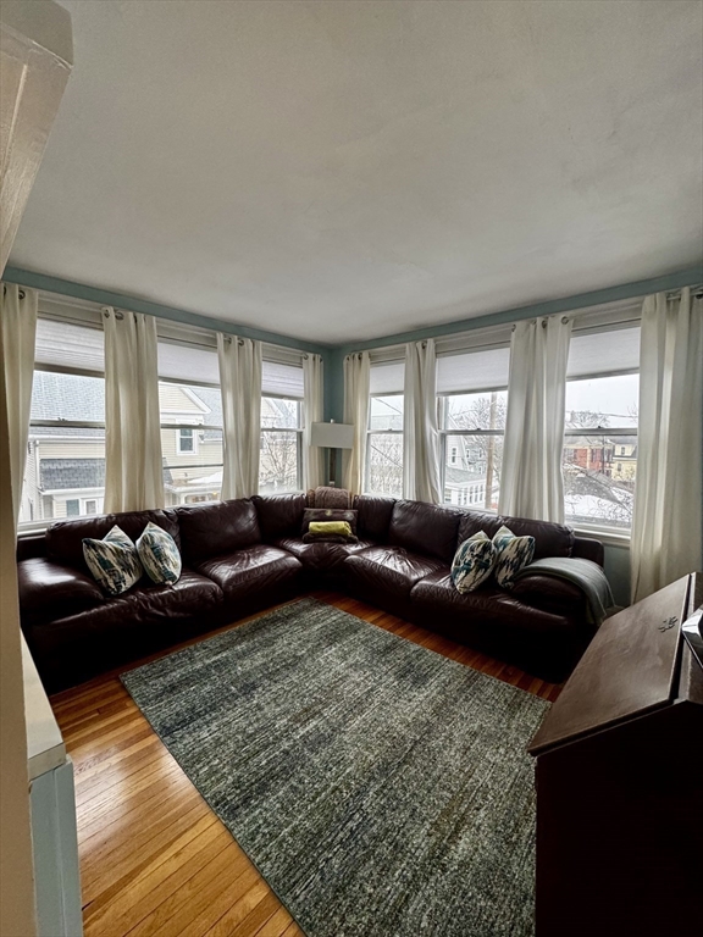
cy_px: 468
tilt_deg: -3.2
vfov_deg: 102.1
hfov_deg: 85.7
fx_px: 379
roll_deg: +0.6
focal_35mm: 14
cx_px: 352
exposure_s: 1/120
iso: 320
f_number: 2.2
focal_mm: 2.22
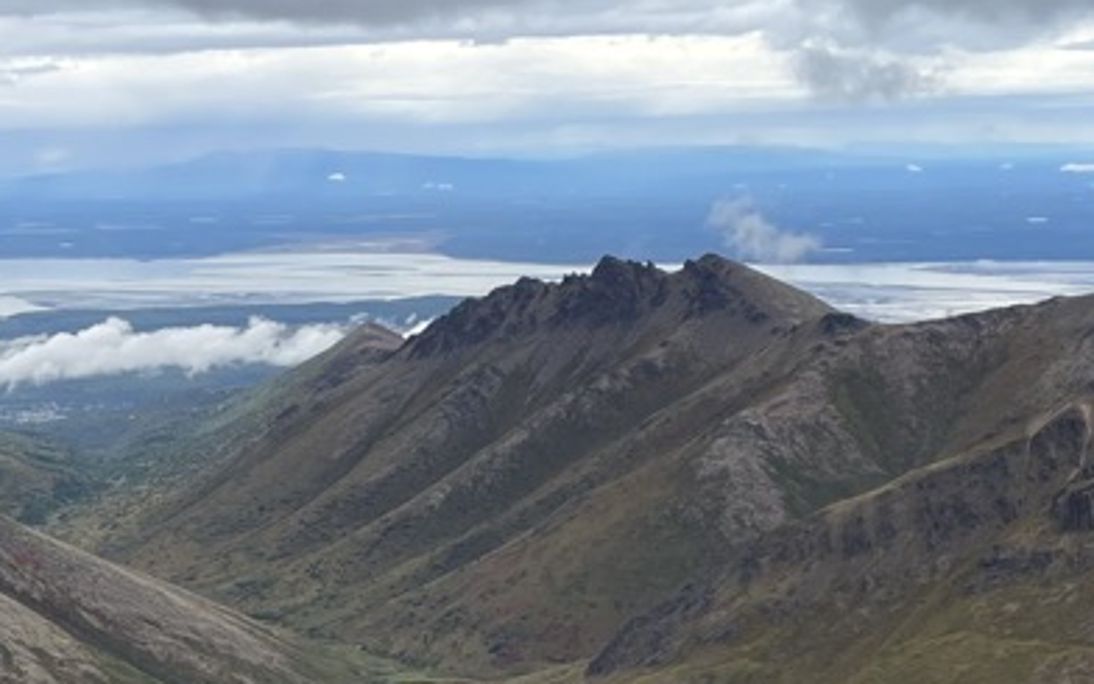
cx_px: 234
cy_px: 519
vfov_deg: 18.0
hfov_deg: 28.1
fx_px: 2147
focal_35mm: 72
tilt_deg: -9.4
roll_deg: +1.7
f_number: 1.6
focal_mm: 4.2
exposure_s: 1/2092
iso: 50
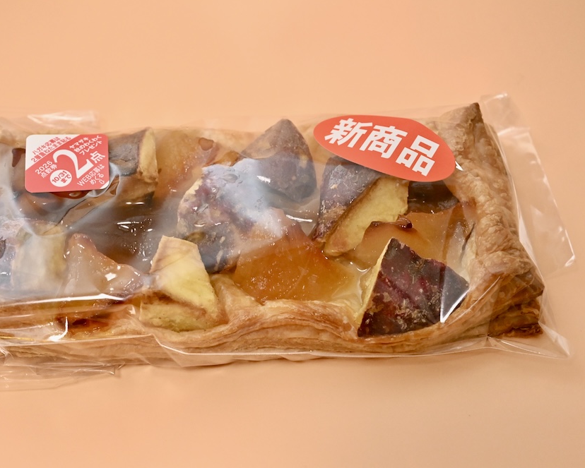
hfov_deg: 27.8
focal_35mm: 68
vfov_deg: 22.5
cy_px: 235
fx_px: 1178
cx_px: 238
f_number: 10
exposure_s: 1/160
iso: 6400
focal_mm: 60
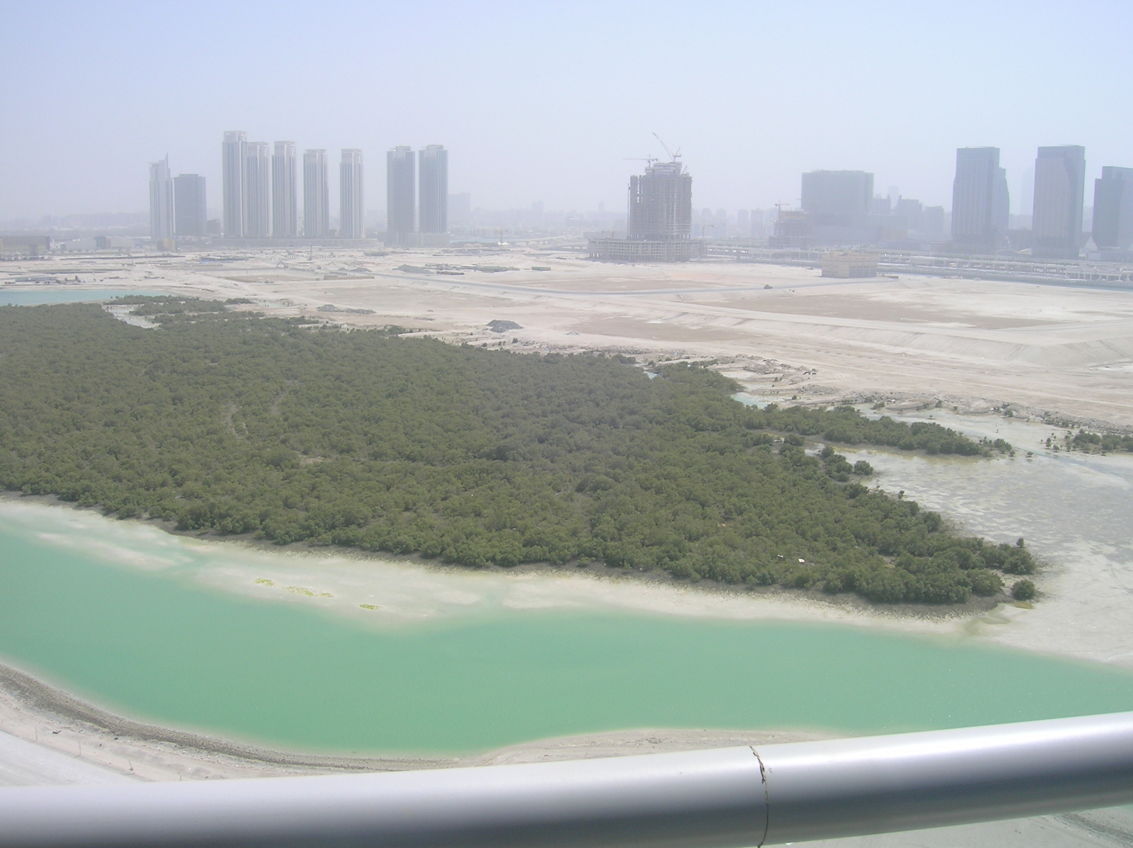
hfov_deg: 54.0
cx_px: 566
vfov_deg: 41.7
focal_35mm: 34
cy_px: 424
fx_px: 1112
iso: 50
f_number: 4.9
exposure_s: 1/489
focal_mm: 5.7
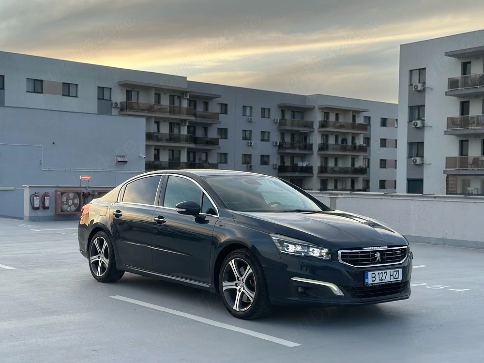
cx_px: 242
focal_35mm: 48
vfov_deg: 30.3
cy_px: 182
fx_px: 671
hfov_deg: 39.7
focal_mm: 6.86
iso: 80
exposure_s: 1/541
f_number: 1.78
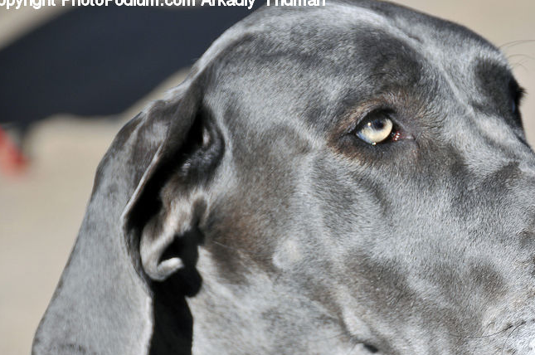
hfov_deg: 7.6
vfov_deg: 5.0
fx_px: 4036
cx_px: 358
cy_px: 228
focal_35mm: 272
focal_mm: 130
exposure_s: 1/800
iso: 200
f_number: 5.6
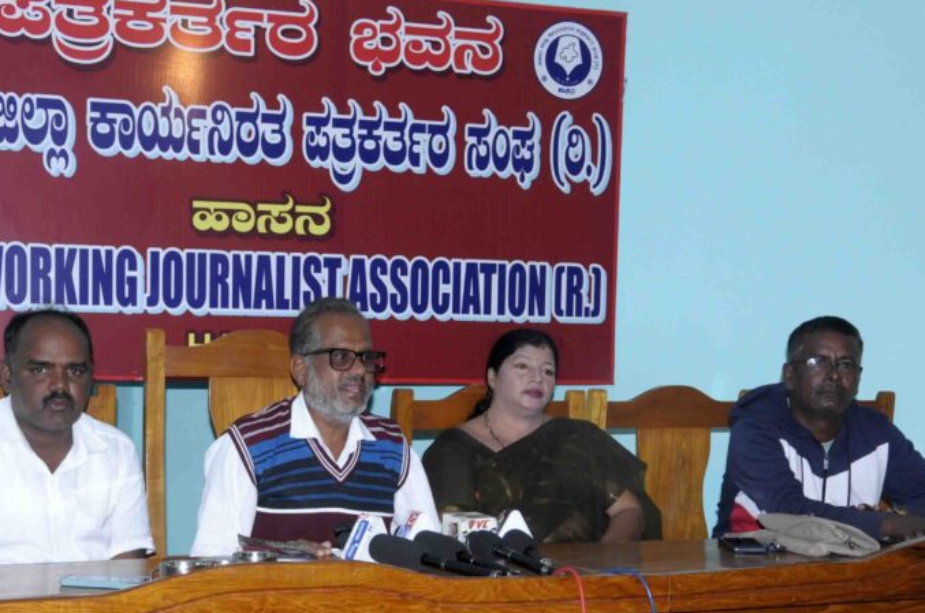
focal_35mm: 57
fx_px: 1456
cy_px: 456
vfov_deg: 23.6
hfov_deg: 35.2
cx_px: 394
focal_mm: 25
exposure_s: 1/125
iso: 800
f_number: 7.1
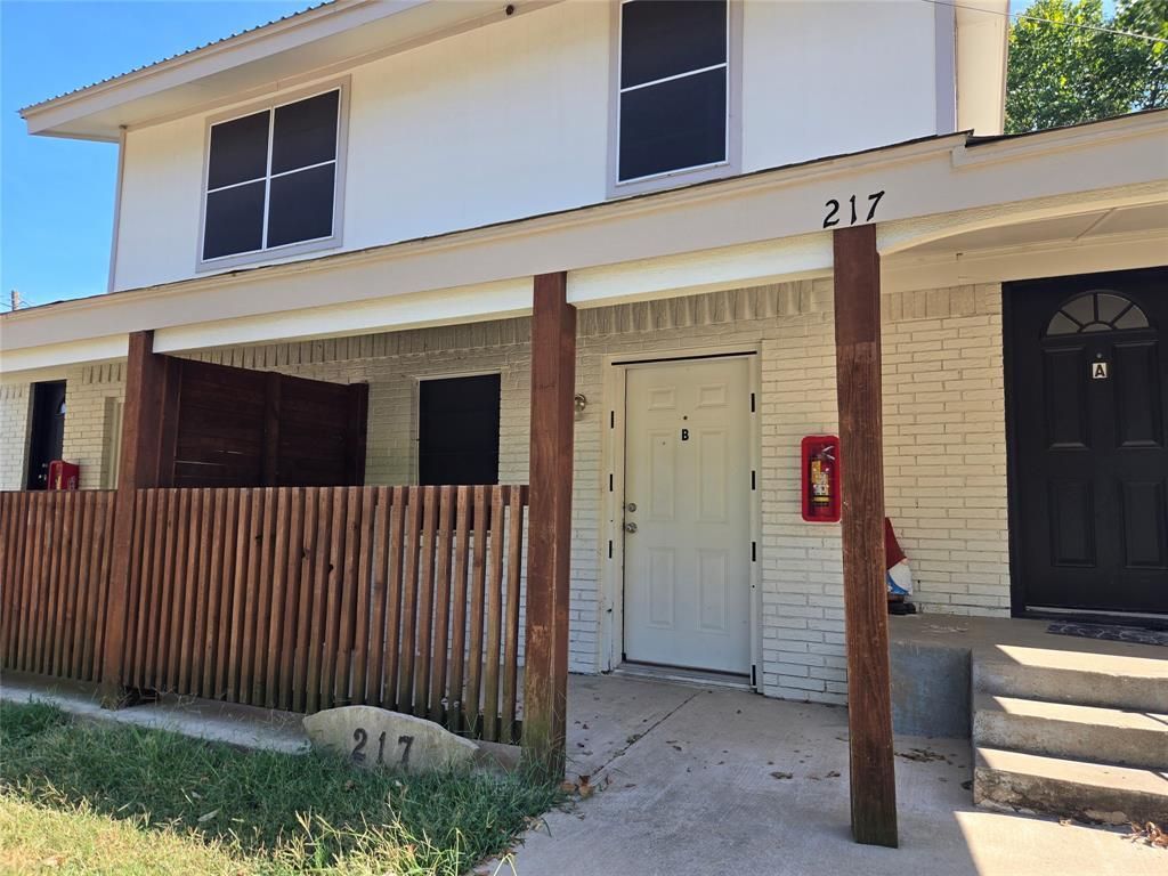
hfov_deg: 73.9
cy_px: 438
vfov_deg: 58.9
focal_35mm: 23
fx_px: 776
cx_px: 584
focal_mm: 5.4
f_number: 1.8
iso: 25
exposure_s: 1/516
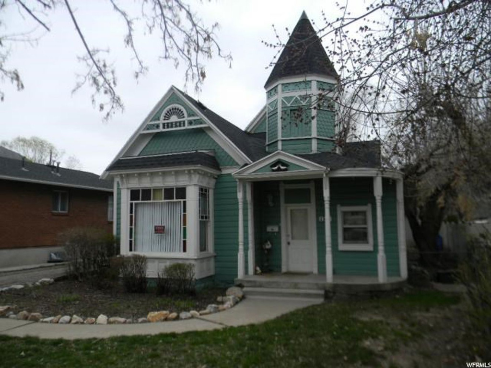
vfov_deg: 49.7
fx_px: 397
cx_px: 246
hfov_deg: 63.4
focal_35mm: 28
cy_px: 184
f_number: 3.5
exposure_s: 1/712
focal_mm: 5
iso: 80
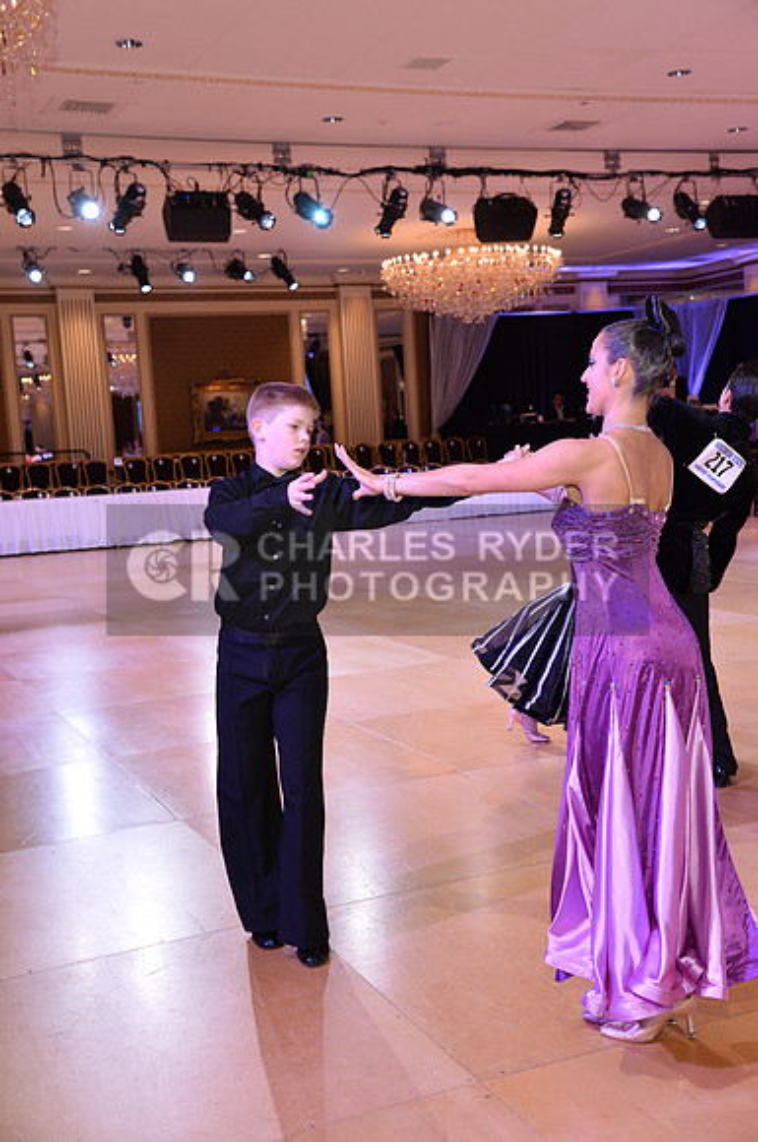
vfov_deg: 44.6
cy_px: 571
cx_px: 379
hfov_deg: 30.4
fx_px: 1394
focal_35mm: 44
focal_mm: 44
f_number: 5.6
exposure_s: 1/250
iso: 1600
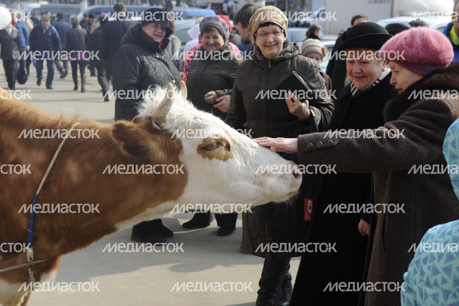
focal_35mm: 60
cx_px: 230
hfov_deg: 33.4
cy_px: 153
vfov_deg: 22.6
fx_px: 765
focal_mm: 60
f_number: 7.1
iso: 320
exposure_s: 1/400
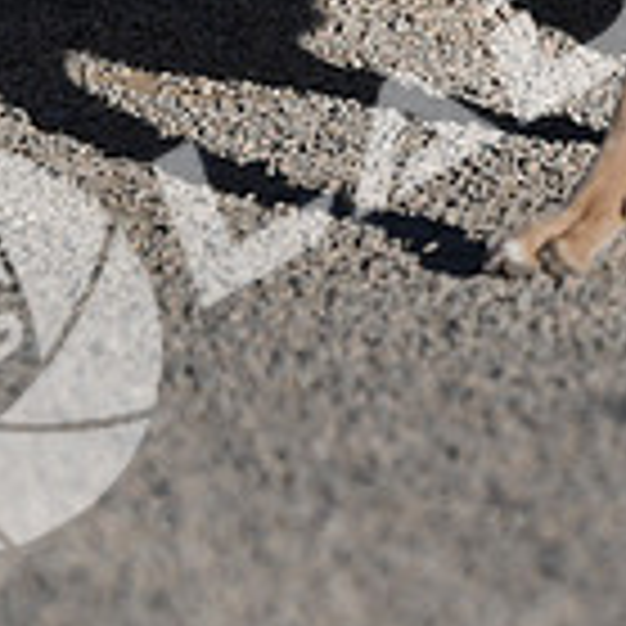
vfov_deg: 2.1
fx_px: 16854
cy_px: -110
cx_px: 757
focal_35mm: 824
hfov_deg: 2.1
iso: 100
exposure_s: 1/4000
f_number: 2.8
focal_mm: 155
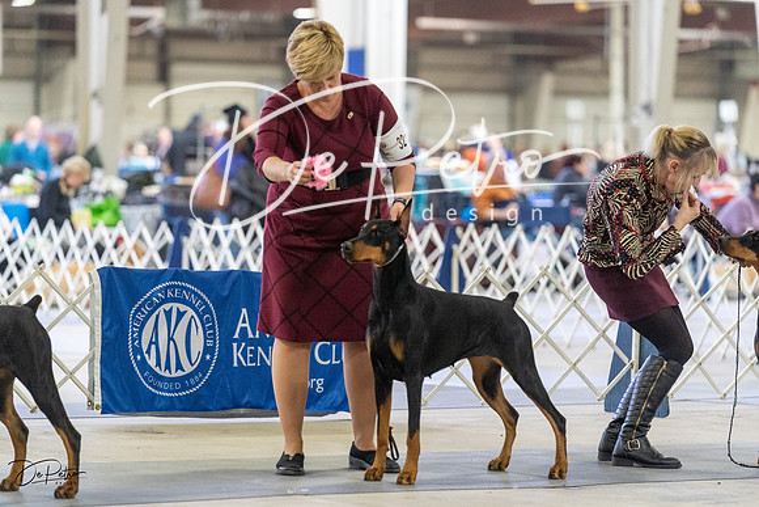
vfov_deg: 7.5
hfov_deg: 11.2
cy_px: 254
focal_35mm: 184
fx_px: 3880
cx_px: 380
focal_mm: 184
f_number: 3.5
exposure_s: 1/320
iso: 6400
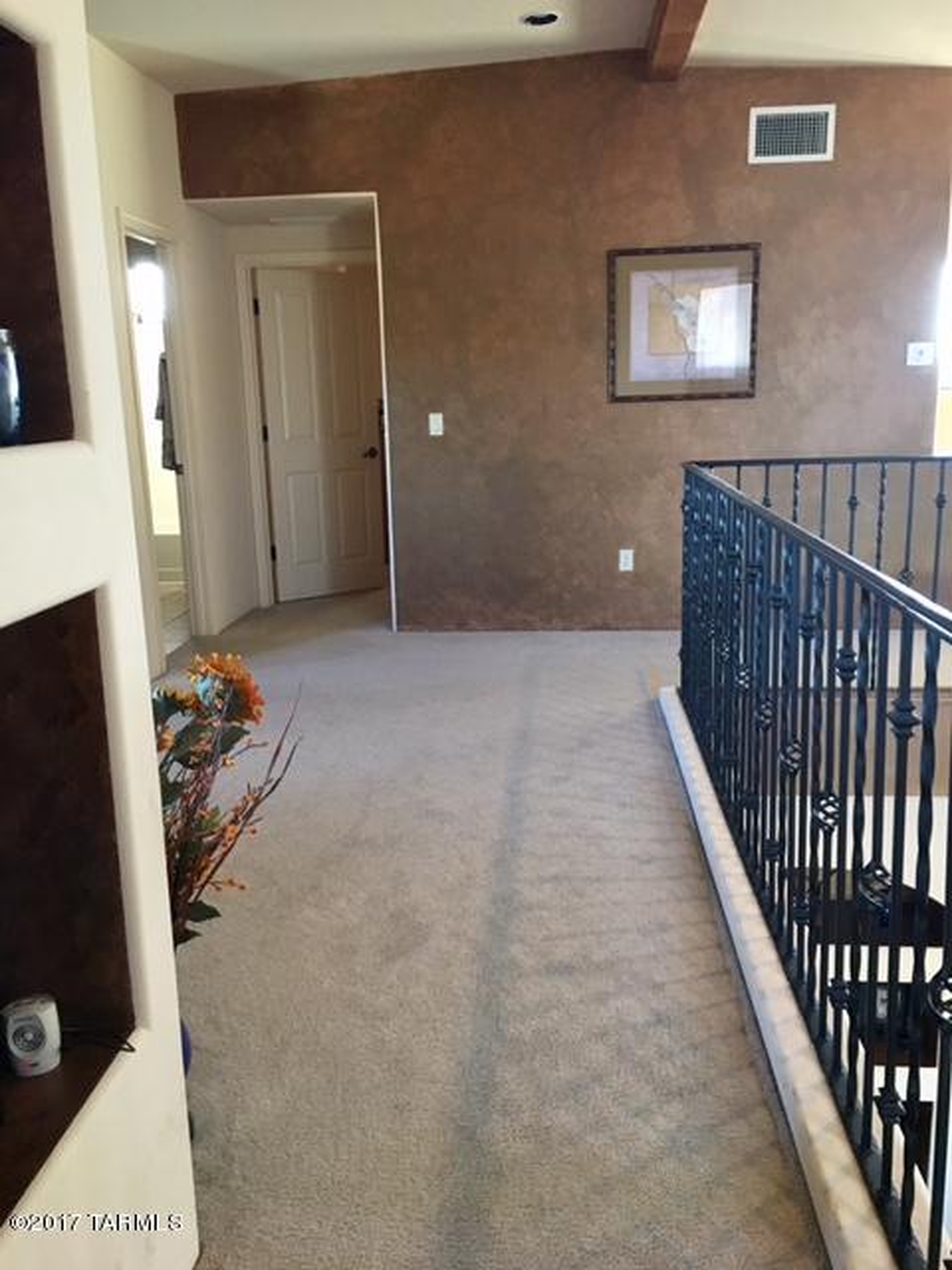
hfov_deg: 48.2
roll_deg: +1.9
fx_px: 1063
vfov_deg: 61.7
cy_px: 635
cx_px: 476
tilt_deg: -12.0
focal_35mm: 29
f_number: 2.2
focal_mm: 4.15
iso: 200
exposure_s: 1/30
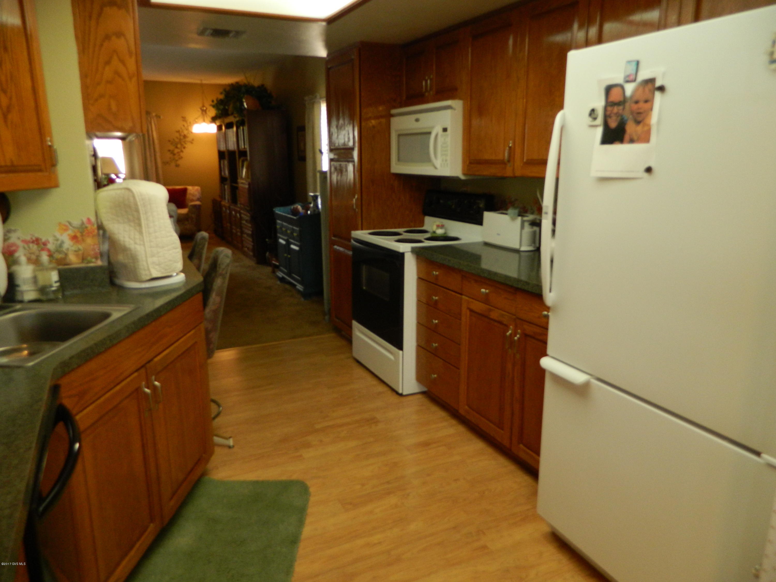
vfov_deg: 54.9
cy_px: 291
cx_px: 388
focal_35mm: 25
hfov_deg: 69.4
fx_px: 560
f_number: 3.1
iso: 180
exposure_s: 1/30
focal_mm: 4.5
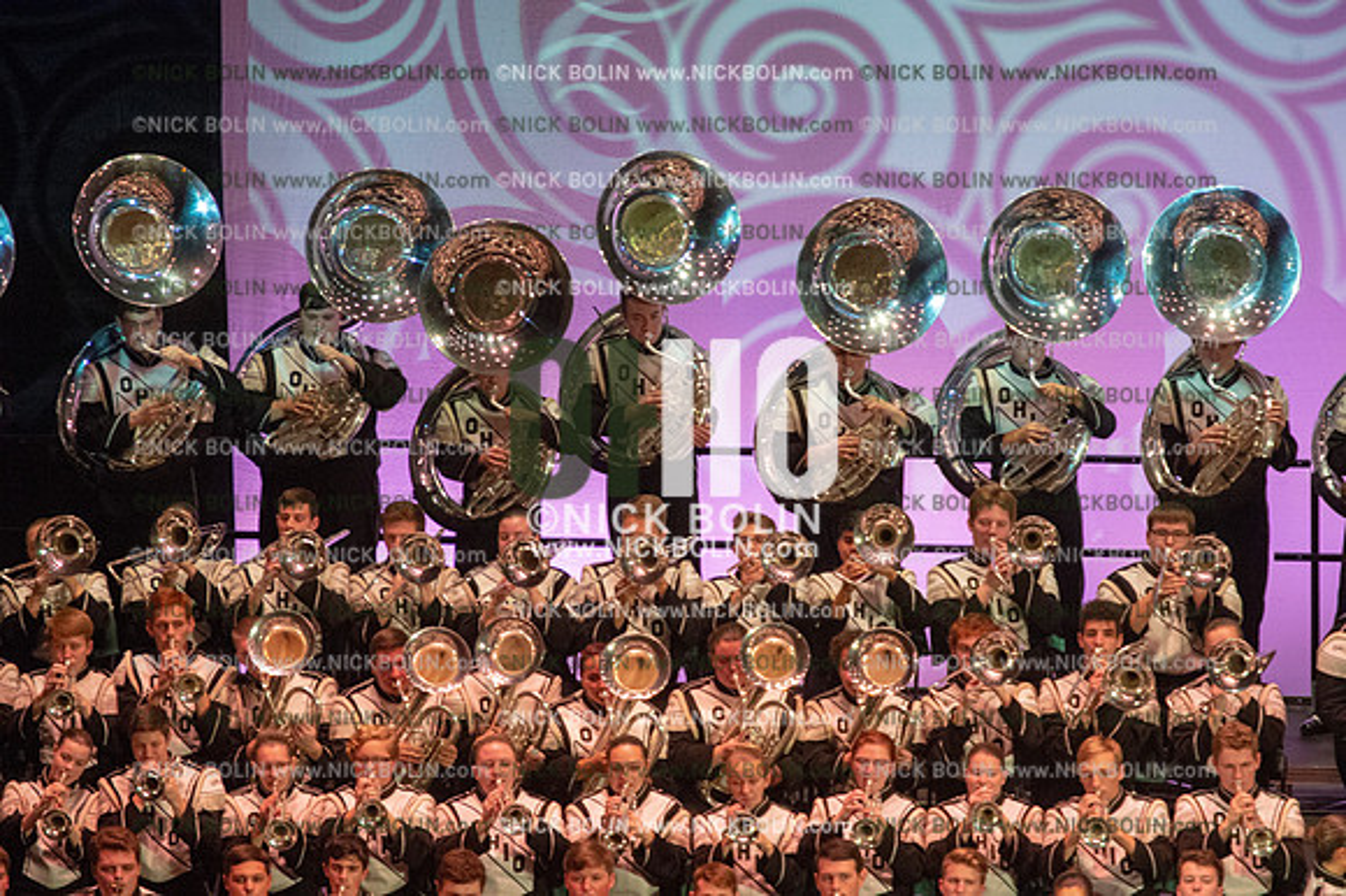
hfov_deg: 6.9
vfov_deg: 4.6
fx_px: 11210
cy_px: 448
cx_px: 673
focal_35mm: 300
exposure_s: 1/250
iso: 8000
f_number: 5.6
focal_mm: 300
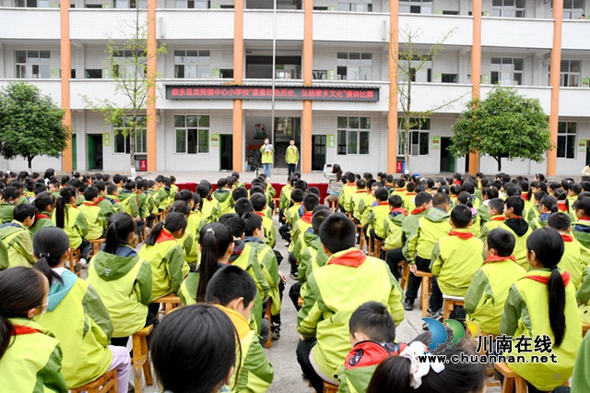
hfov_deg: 62.0
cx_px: 295
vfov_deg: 43.6
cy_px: 196
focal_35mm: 30
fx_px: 491
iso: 100
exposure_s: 1/160
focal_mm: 20
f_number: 6.3
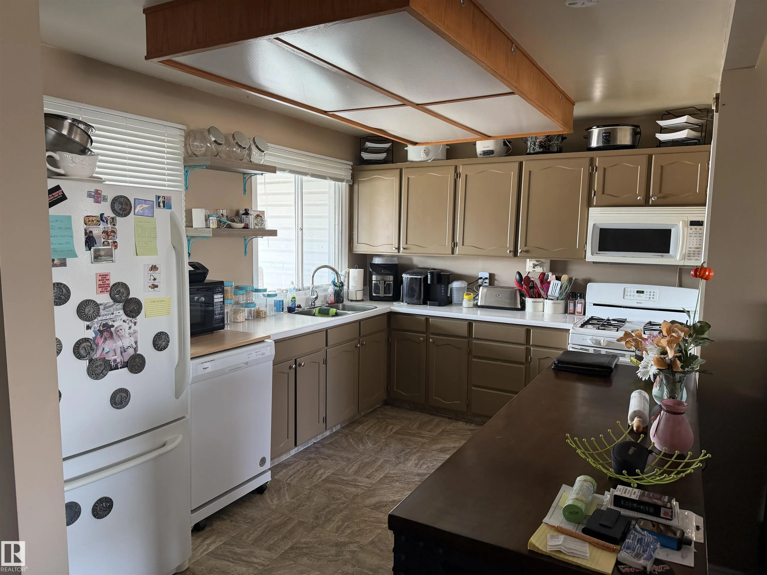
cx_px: 384
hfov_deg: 71.6
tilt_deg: -6.4
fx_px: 532
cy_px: 288
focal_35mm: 24
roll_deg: -0.9
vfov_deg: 56.8
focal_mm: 6.76
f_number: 1.78
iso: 200
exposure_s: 1/73
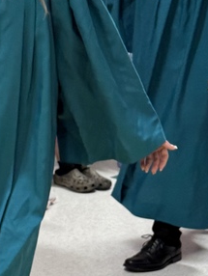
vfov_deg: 22.4
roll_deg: -1.4
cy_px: 48
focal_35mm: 86
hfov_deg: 16.5
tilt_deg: -16.4
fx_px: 688
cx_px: -41
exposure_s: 1/100
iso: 200
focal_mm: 6.76
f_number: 1.78
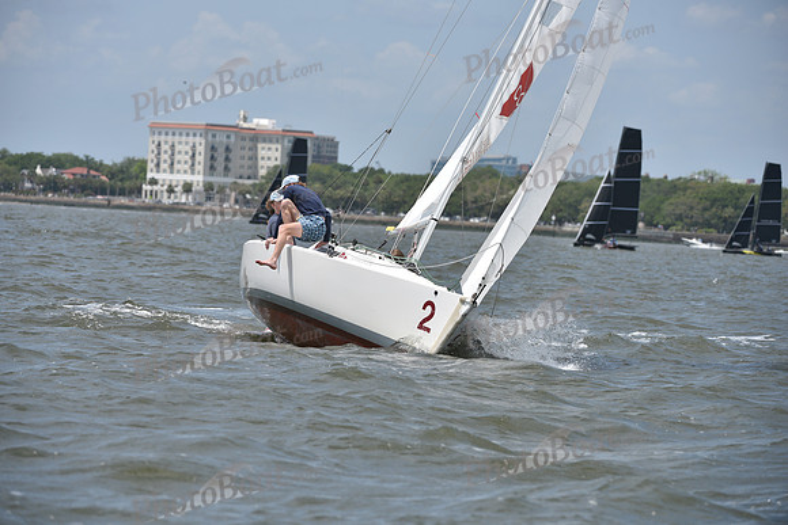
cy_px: 262
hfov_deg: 9.8
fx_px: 4598
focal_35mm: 210
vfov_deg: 6.5
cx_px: 394
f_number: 5.6
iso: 100
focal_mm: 210
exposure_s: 1/800
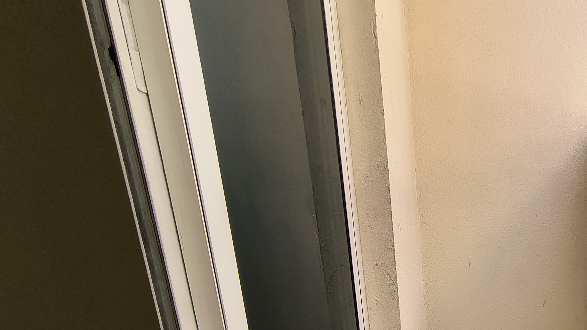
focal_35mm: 24
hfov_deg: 65.4
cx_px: 510
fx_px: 374
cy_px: 372
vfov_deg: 38.4
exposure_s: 1/464
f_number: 2.2
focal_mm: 2.13
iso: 100
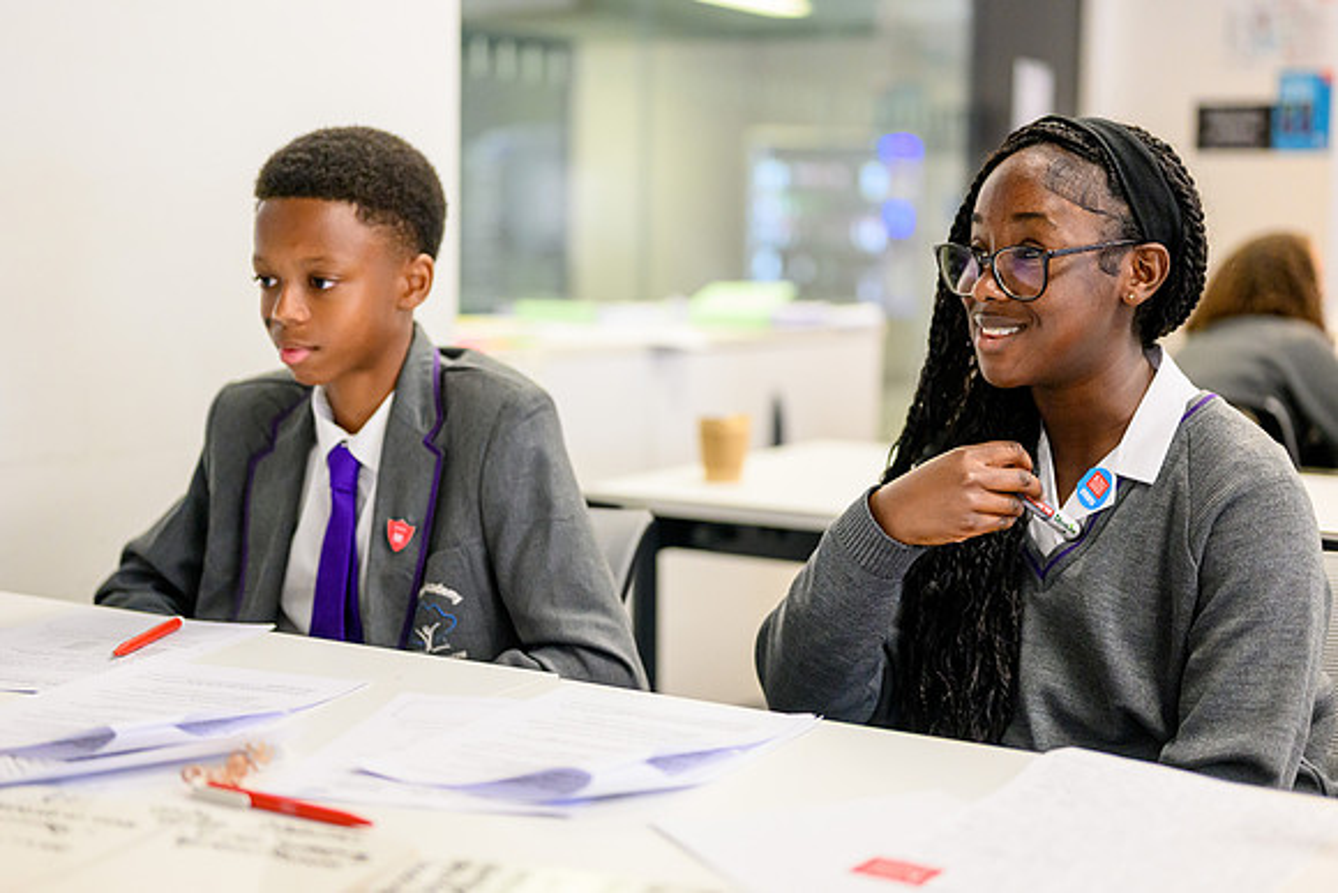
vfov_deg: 26.1
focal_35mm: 52
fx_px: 1926
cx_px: 669
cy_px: 446
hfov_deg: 38.3
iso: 4000
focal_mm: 50
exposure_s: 1/640
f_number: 1.8
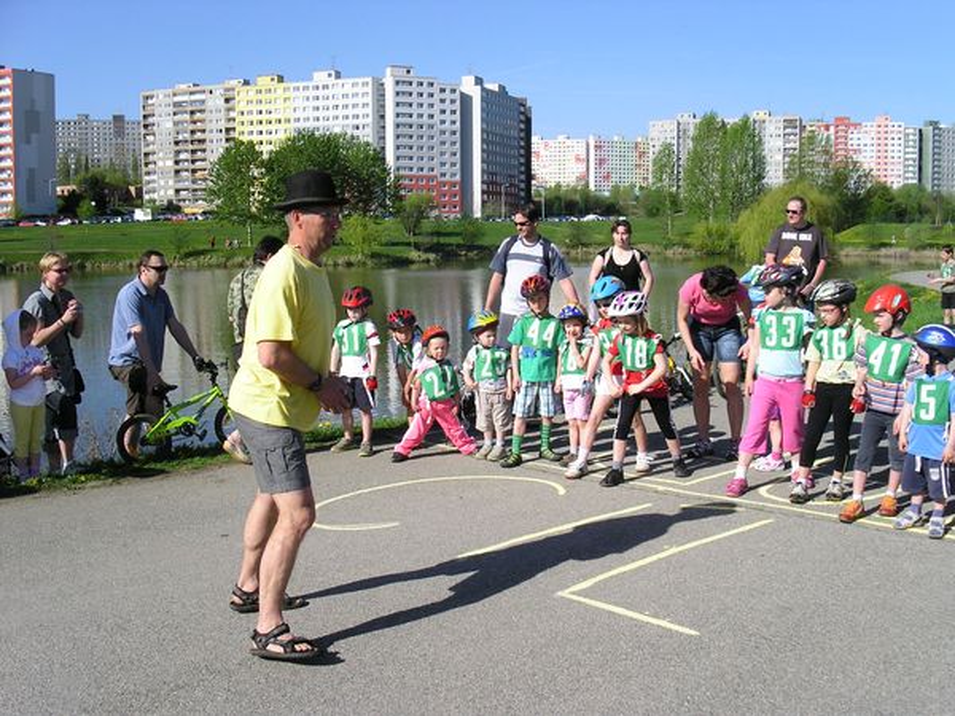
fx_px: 1048
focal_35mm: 38
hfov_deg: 49.0
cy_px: 358
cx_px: 478
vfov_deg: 37.7
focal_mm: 7.8
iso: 100
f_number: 5.6
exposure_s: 1/500
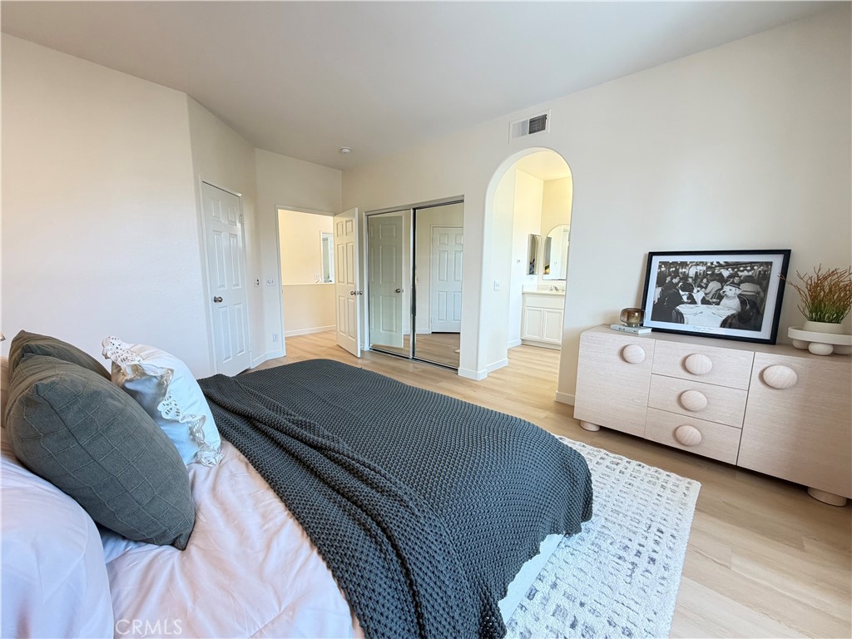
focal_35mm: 14
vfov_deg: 85.7
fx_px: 345
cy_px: 320
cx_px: 426
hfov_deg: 102.1
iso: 160
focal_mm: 2.22
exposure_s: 1/60
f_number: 2.2
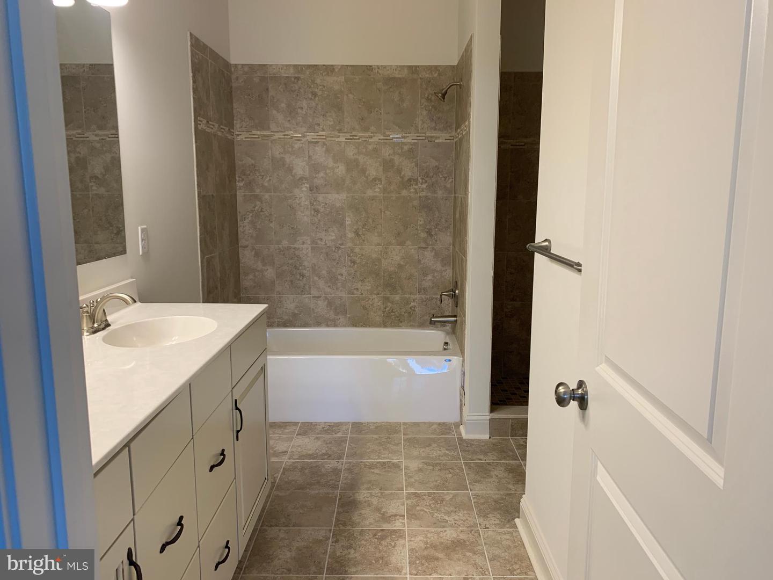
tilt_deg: -8.3
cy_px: 290
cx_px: 386
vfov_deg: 53.1
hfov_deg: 67.3
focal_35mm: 26
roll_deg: +0.3
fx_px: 581
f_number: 1.8
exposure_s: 1/120
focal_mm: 4.25
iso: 80
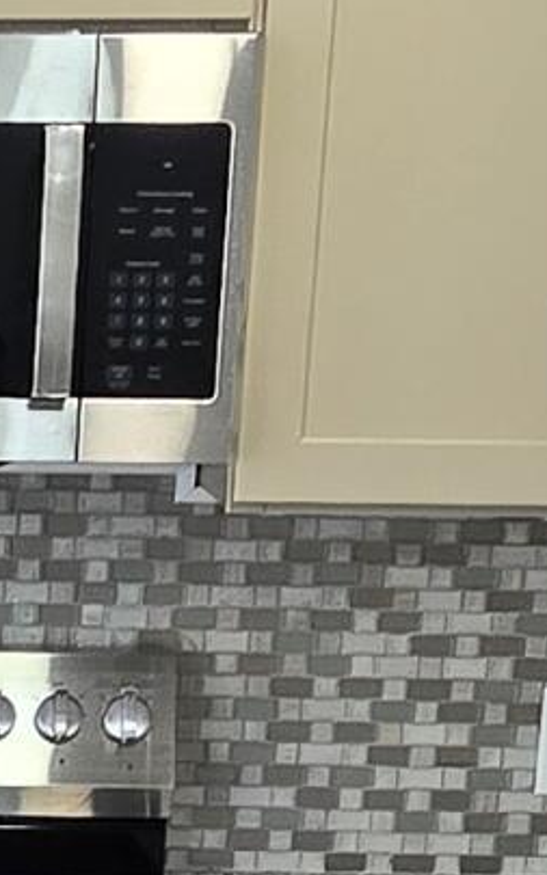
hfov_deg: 12.0
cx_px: -363
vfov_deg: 19.2
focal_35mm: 102
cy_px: 1065
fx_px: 2434
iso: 125
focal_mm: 2.2
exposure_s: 1/60
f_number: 2.2
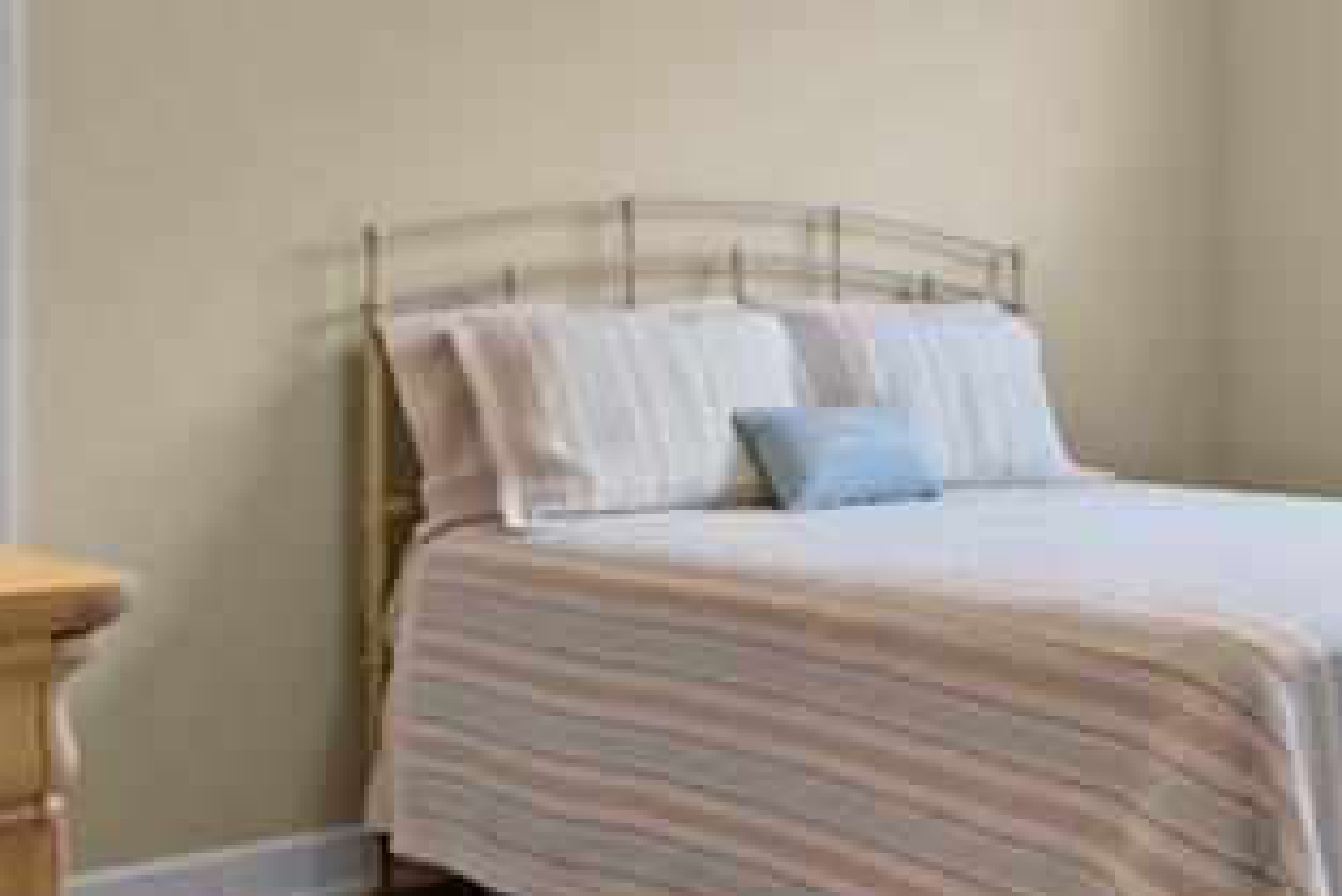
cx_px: 1218
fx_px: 1827
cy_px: 360
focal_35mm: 49
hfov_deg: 37.6
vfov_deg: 27.5
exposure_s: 1/60
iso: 800
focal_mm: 10
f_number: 4.5
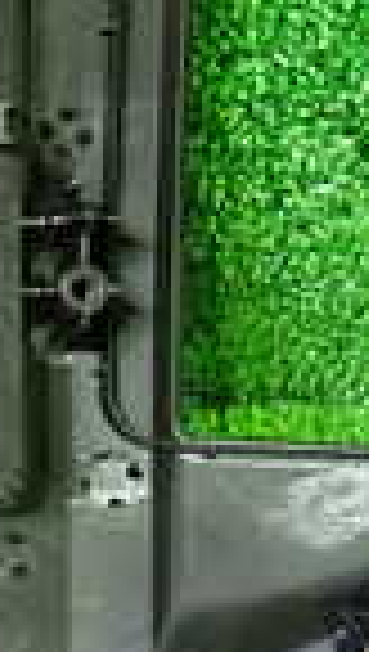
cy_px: 364
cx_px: -522
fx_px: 2339
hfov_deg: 8.3
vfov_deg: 15.9
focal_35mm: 135
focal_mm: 5.4
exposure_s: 1/25
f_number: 2.3
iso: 800
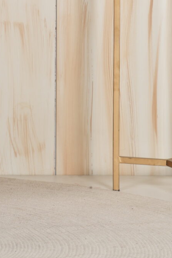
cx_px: -125
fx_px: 1871
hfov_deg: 5.2
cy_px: -201
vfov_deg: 7.7
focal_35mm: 261
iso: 125
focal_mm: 69
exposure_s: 1/125
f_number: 6.3
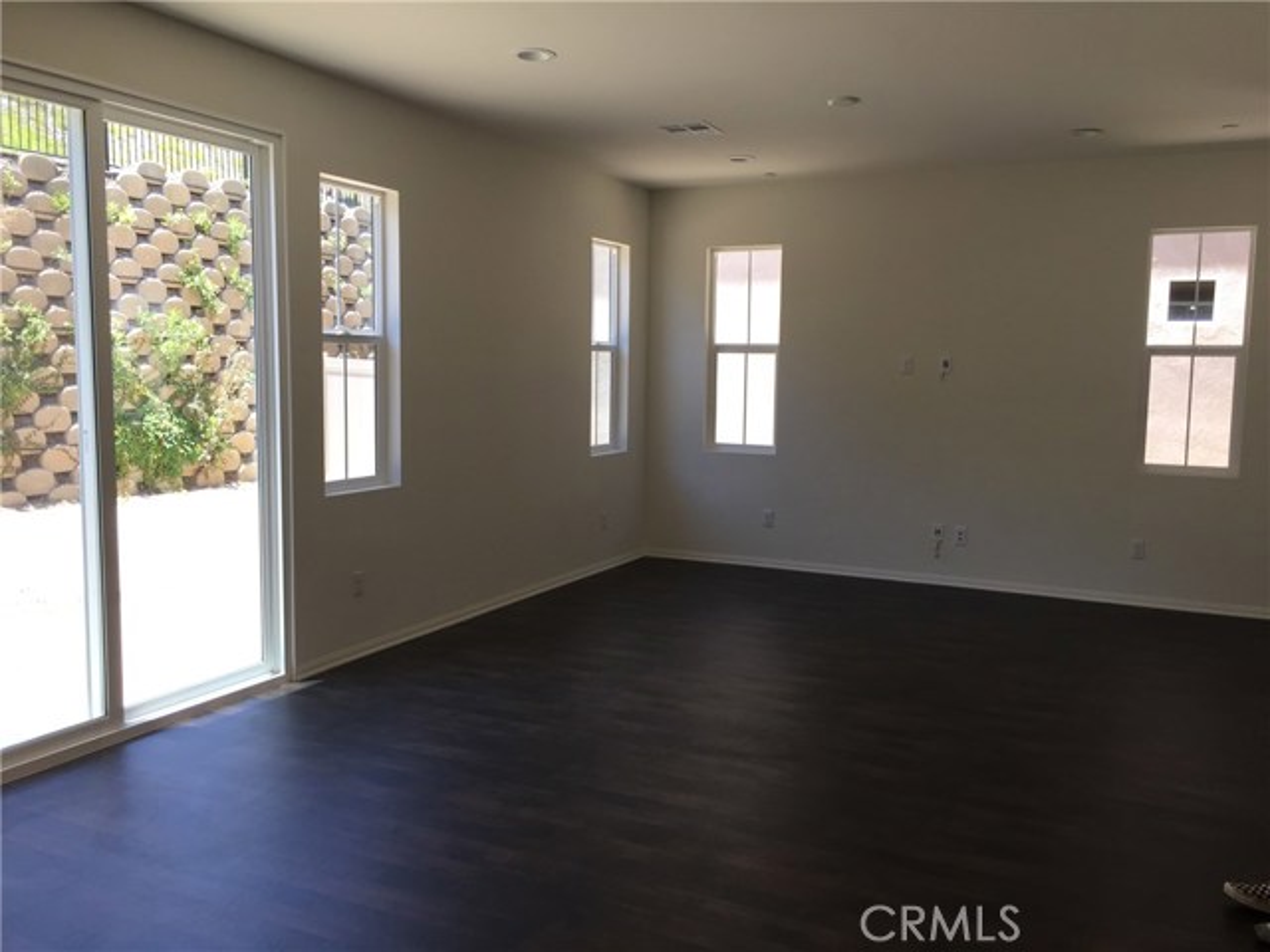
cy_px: 476
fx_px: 1064
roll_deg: -2.0
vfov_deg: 48.2
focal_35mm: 29
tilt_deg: -7.1
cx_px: 635
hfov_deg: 61.7
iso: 32
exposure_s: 1/120
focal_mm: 4.15
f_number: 2.2
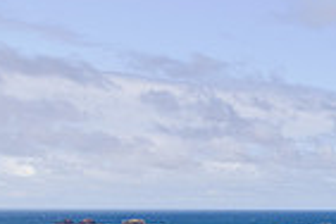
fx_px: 924
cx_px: 469
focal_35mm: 99
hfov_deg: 18.7
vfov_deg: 13.6
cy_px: 235
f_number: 8
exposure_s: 1/640
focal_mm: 24
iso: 125
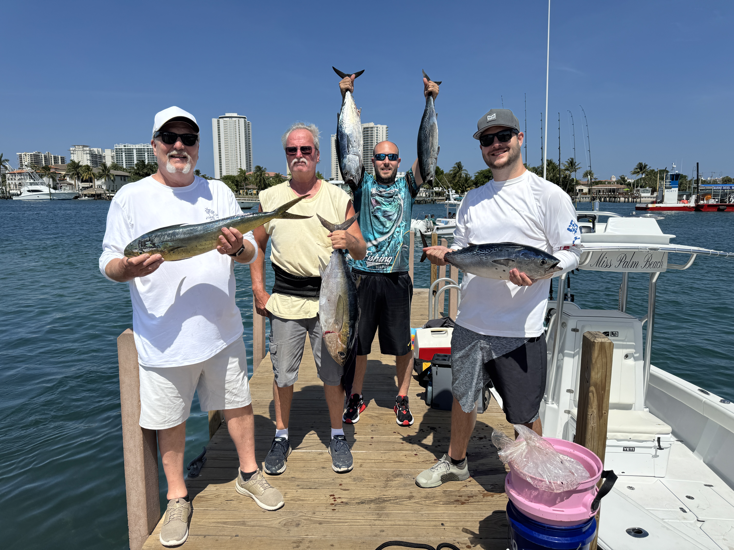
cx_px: 367
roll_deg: +0.1
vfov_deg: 56.8
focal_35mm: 24
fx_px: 509
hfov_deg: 71.6
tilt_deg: -9.6
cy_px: 275
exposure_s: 1/9009
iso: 80
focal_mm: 6.76
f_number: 1.78
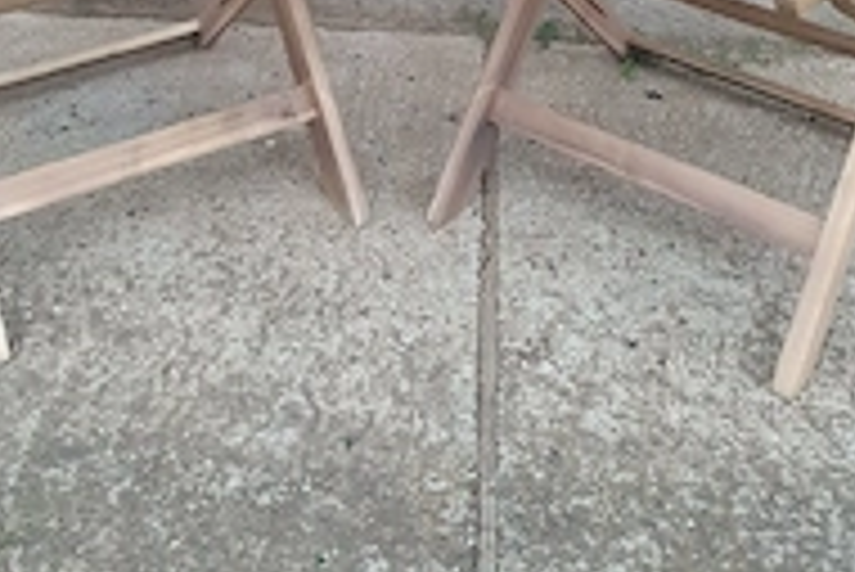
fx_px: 1355
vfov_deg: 21.1
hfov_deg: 35.0
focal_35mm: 57
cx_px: 414
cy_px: -221
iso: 500
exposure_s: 1/50
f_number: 1.5
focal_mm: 4.32
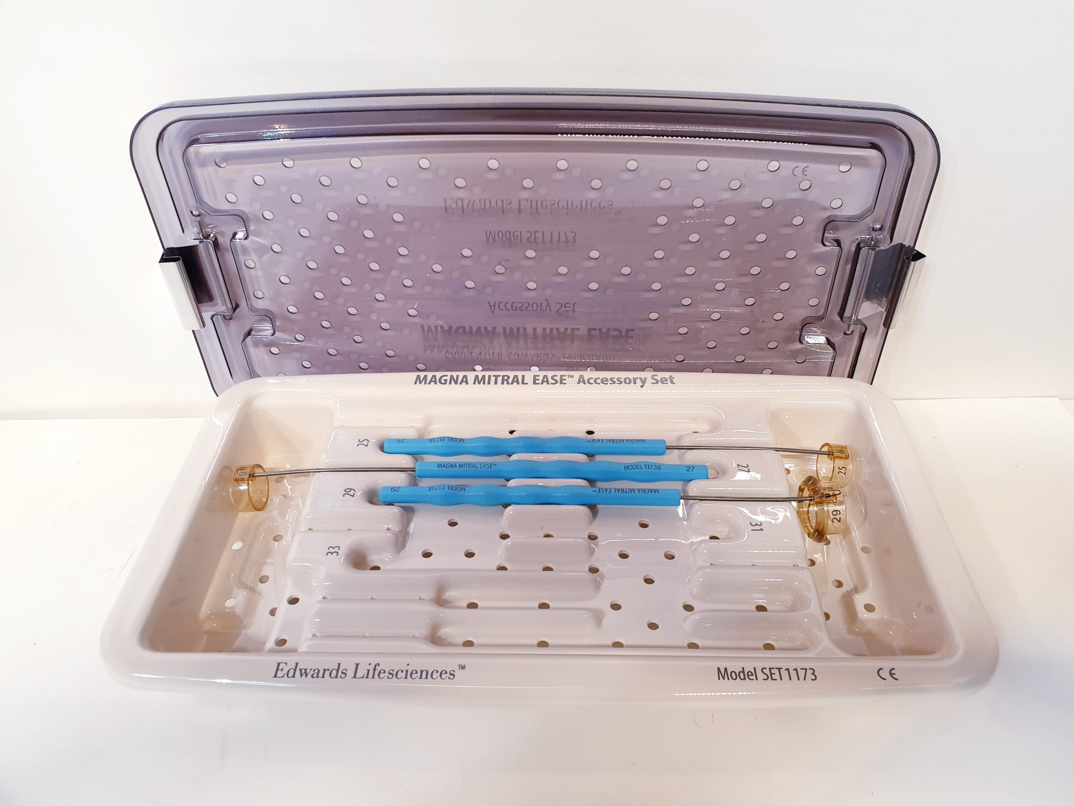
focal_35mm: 26
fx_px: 807
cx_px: 537
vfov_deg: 53.1
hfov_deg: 67.3
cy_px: 403
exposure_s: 1/50
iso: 200
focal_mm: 4.3
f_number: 2.4
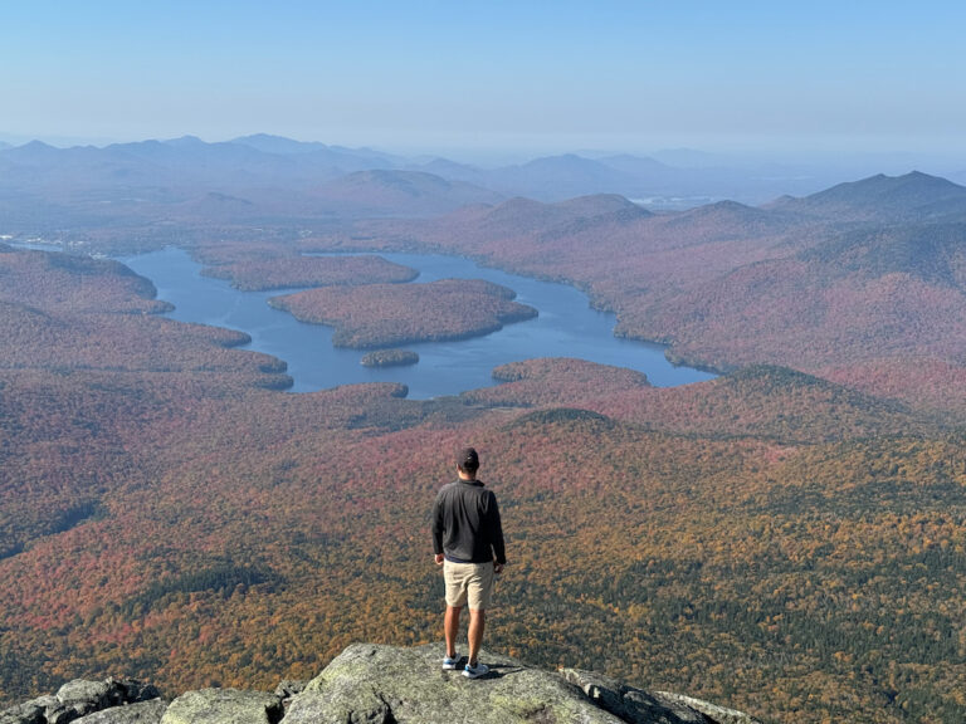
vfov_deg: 30.3
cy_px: 362
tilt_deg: -10.1
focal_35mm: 48
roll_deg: -1.1
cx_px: 483
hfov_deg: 39.7
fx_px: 1339
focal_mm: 6.86
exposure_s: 1/4310
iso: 64
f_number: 1.78
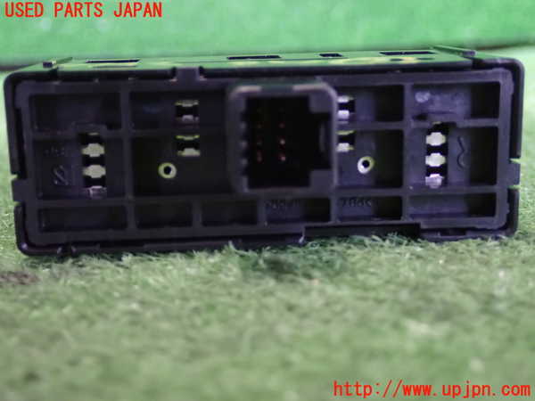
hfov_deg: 35.5
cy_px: 200
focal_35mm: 54
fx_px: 835
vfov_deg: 27.0
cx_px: 268
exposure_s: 1/13
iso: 1250
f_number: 3.3
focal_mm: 9.65
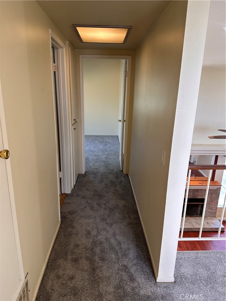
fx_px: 209
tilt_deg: -16.0
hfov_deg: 56.8
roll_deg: -0.5
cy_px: 150
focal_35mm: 24
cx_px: 113
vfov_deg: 71.6
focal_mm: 6.86
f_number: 1.78
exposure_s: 1/60
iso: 125
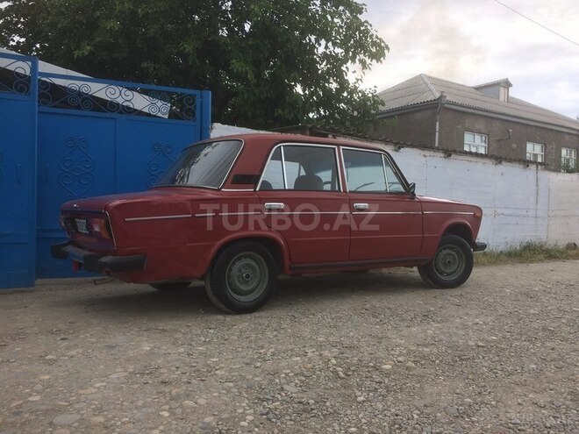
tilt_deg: -1.3
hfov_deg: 61.7
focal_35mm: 29
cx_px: 290
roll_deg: -0.9
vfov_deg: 48.2
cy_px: 217
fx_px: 485
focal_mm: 4.15
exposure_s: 1/500
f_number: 2.2
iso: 32
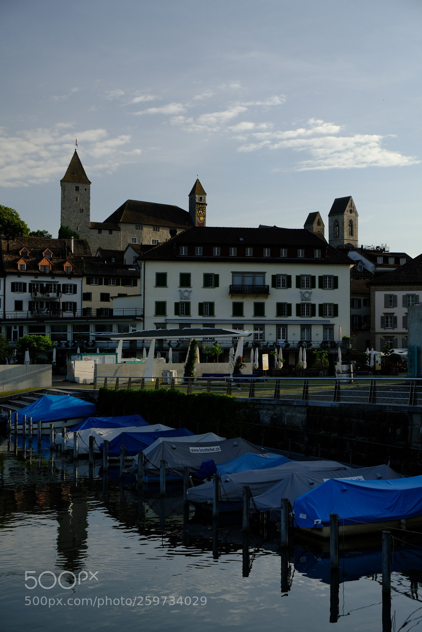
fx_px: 861
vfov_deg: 40.3
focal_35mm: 49
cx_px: 211
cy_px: 316
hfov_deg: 27.5
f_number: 5.6
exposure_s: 1/220
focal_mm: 32.9
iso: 200
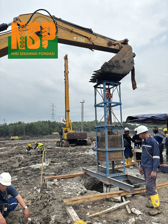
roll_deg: +0.9
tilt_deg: +9.1
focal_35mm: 26
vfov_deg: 67.3
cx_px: 84
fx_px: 168
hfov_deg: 53.1
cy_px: 112
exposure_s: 1/722
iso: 50
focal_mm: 5.96
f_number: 1.6
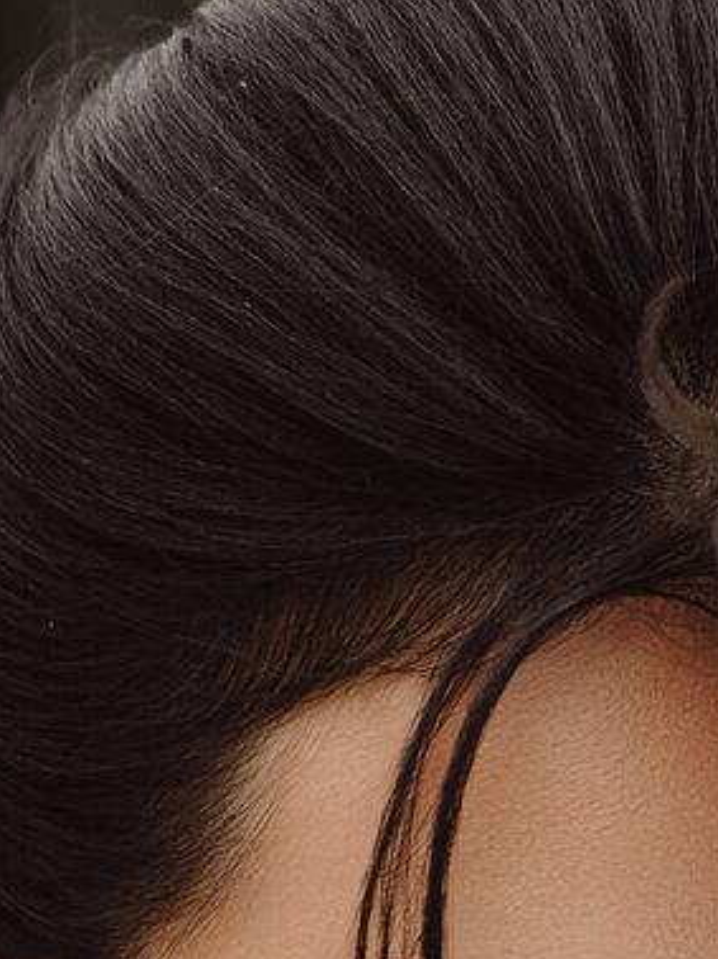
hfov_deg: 5.2
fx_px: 7891
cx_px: 1087
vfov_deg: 6.8
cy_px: 1756
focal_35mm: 285
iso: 100
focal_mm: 70
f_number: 2.8
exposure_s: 1/1000
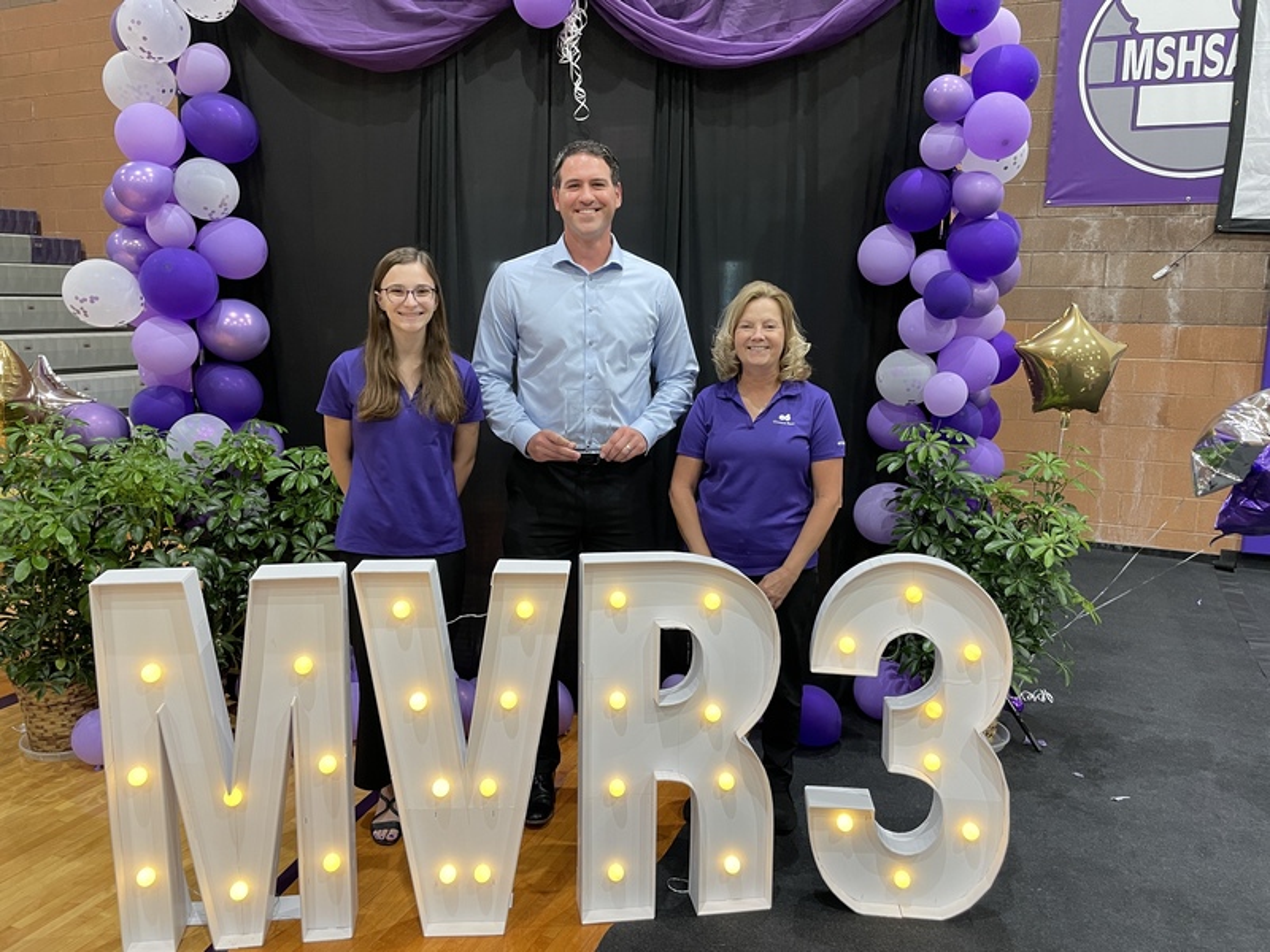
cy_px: 476
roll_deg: -0.5
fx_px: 954
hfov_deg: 67.3
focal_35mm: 26
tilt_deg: -9.6
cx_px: 635
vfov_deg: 53.1
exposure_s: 1/60
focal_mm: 4.2
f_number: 1.6
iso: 160
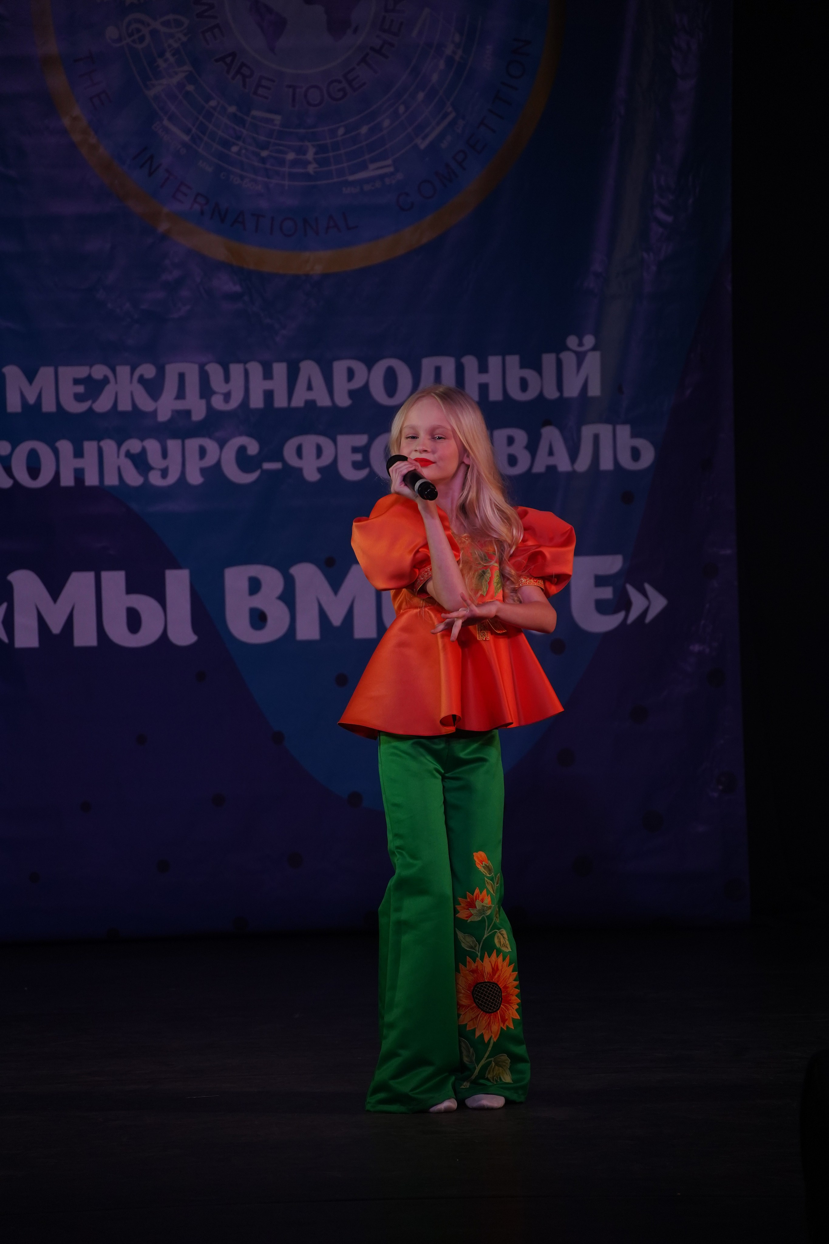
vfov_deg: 10.1
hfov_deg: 6.8
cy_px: 622
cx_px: 414
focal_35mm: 203
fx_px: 7011
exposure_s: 1/400
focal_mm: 203
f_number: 5.6
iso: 1600
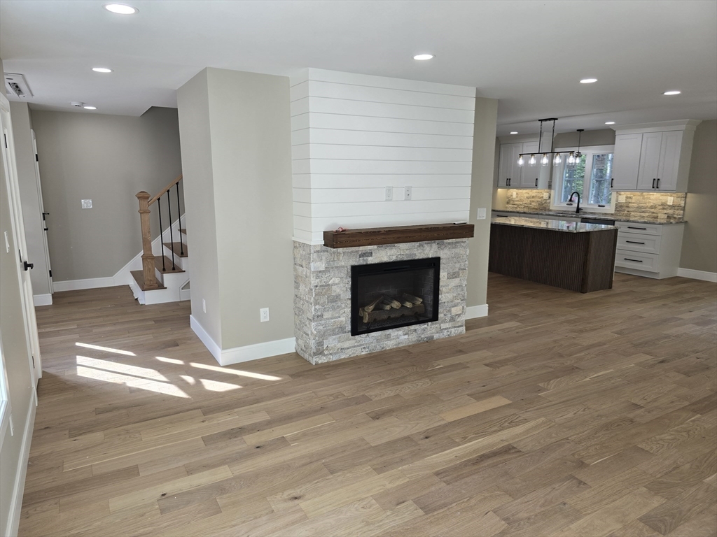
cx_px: 358
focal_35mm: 23
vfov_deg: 58.9
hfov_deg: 73.9
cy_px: 268
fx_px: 476
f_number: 1.7
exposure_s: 1/120
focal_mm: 6.3
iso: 40
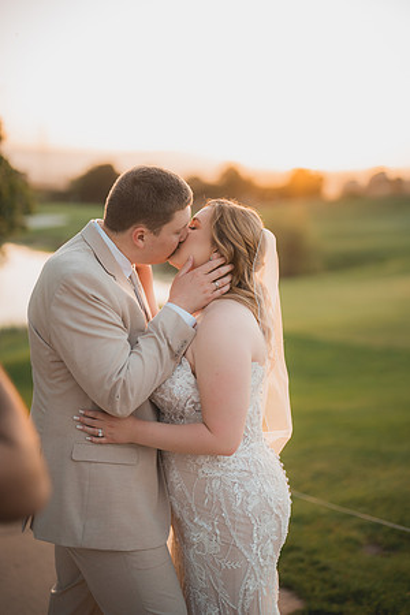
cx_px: 205
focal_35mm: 50
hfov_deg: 27.0
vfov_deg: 39.6
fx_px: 854
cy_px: 308
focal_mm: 50
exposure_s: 1/320
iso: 125
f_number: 1.2
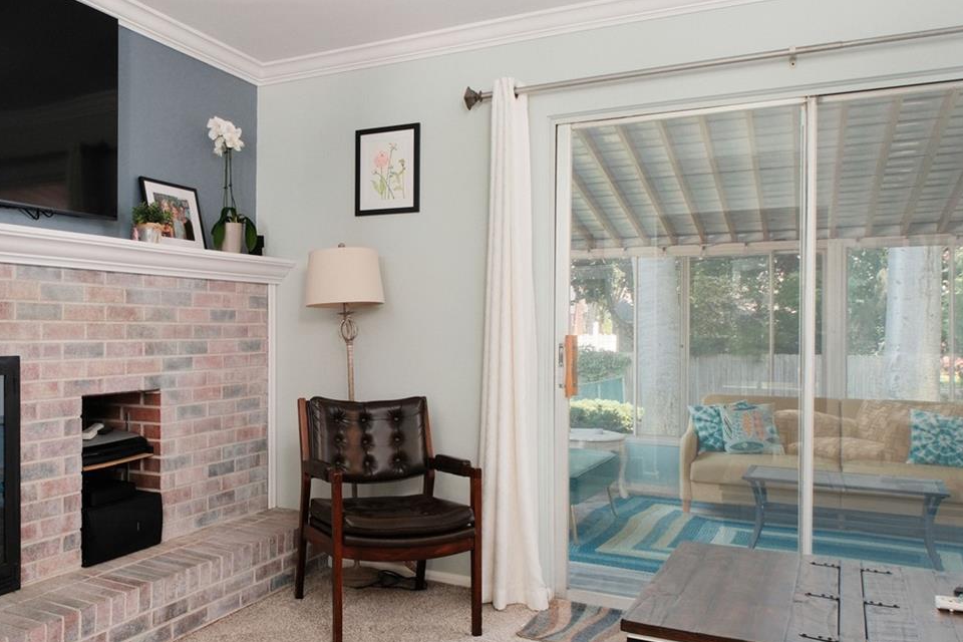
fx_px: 856
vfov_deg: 41.1
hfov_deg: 57.0
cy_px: 330
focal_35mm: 32
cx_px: 298
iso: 800
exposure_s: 1/125
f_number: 8
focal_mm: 10
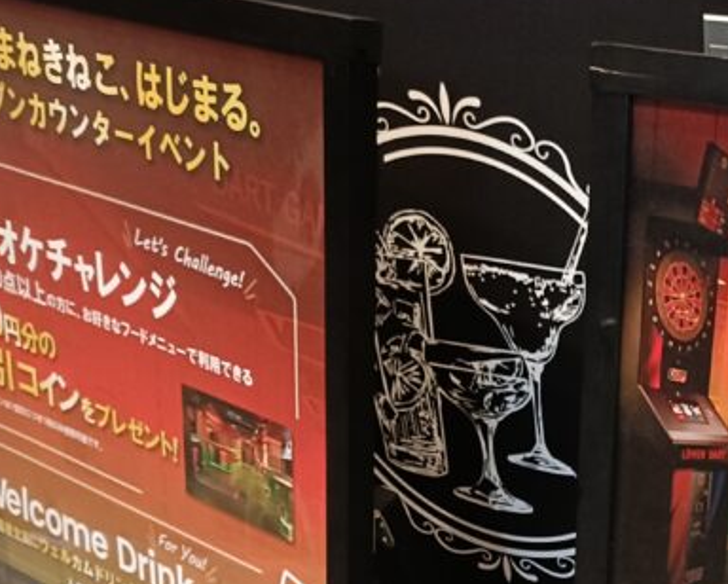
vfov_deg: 21.8
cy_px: 702
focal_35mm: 65
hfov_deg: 27.2
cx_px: 758
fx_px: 1402
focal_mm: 4.7
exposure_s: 1/25
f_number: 1.7
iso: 1600
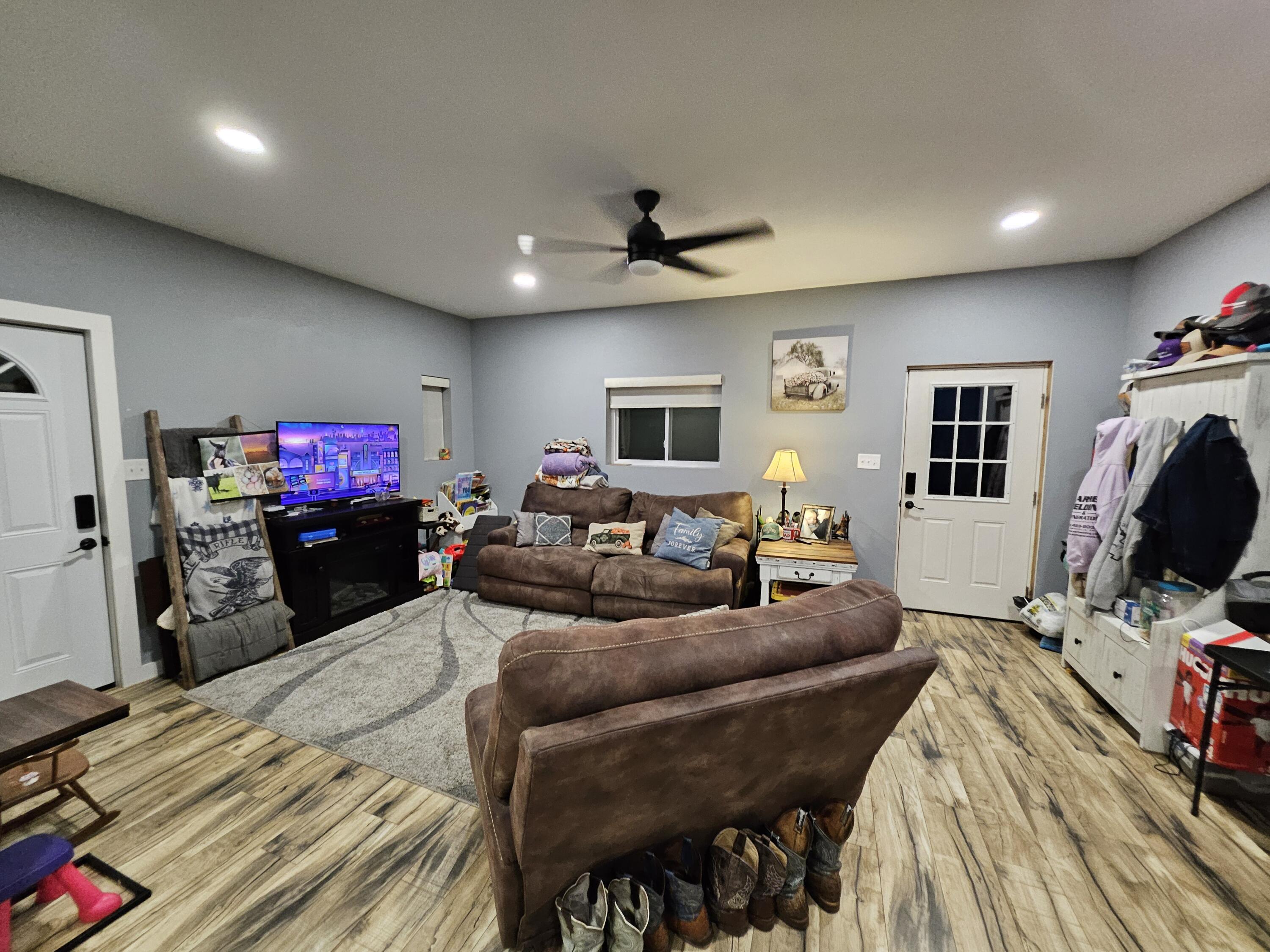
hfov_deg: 106.2
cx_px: 635
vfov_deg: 89.9
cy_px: 476
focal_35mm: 13
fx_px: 477
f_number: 2.2
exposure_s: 1/30
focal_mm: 1.74
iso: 320
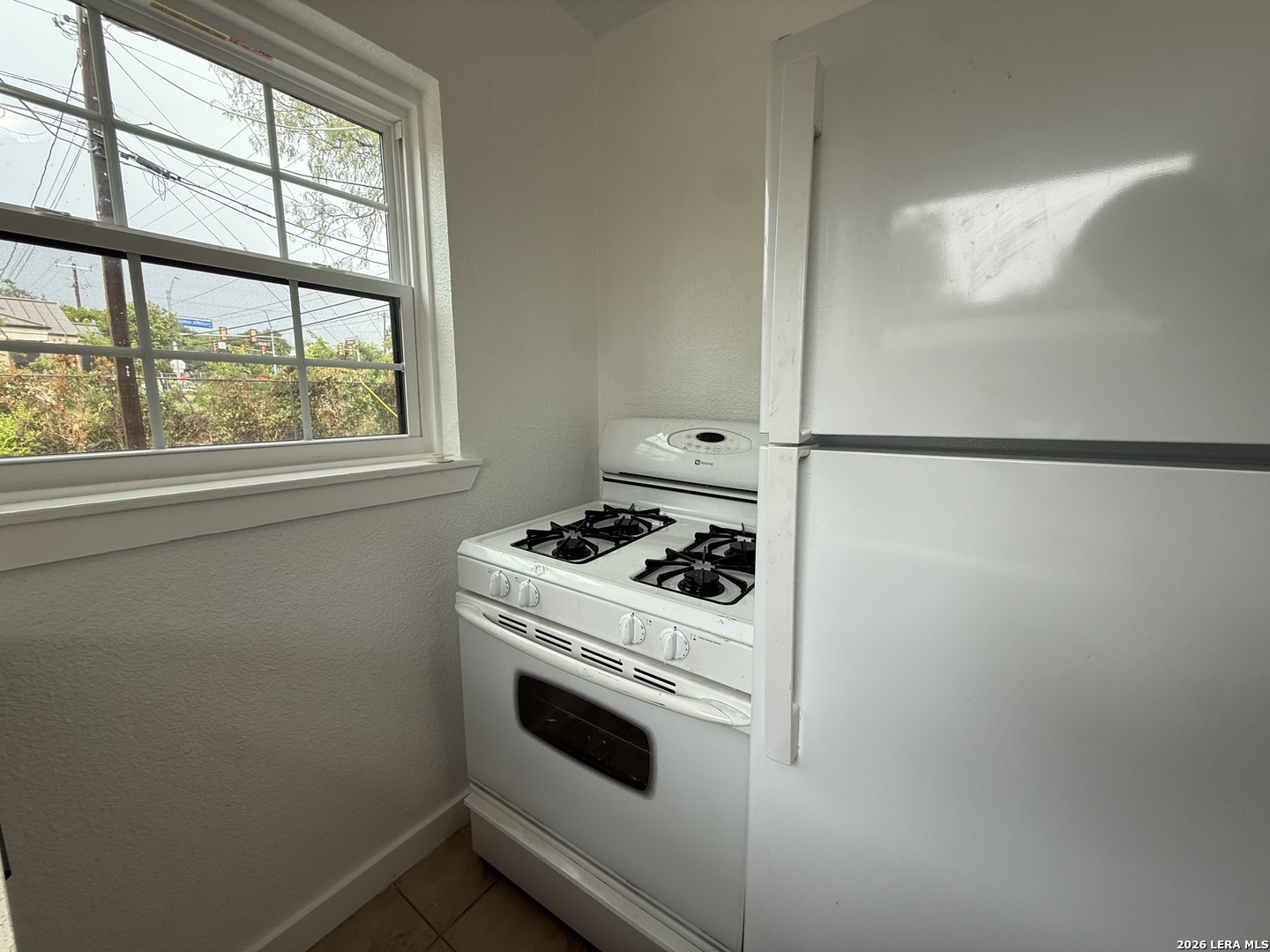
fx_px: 514
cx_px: 635
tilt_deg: -9.8
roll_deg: -0.9
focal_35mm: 14
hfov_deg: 102.1
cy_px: 476
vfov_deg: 85.7
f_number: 2.2
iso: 50
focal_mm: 2.22
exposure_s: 1/135
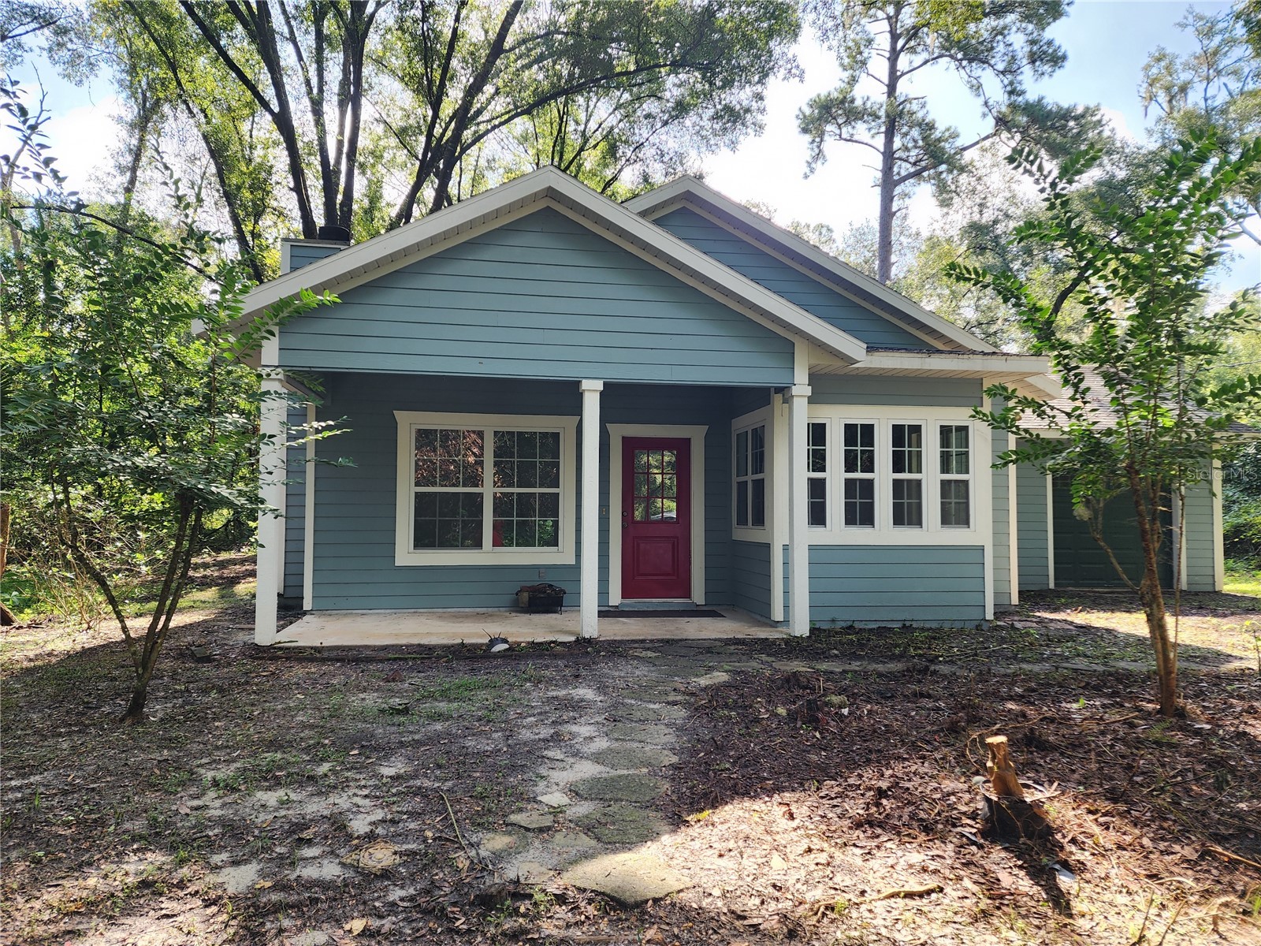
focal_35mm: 23
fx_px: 838
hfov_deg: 73.9
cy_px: 473
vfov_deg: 58.9
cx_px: 630
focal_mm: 6.4
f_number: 1.8
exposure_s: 1/180
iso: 40
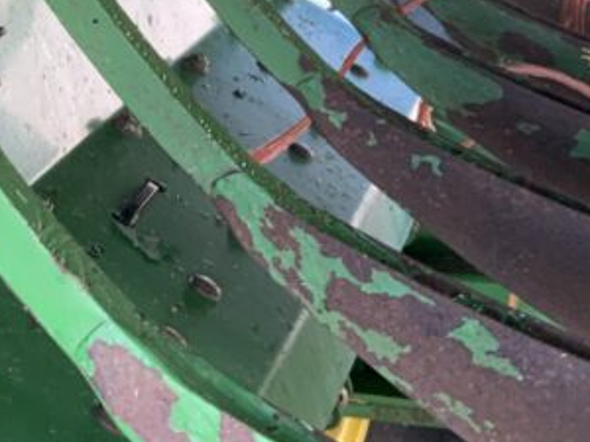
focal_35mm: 99
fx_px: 1687
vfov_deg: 14.0
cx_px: 43
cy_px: -230
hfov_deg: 19.4
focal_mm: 3
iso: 64
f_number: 1.8
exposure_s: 1/70
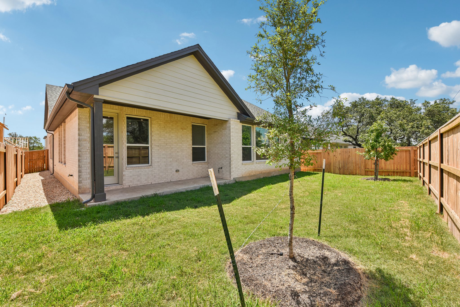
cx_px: 230
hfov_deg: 104.3
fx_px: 179
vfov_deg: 81.2
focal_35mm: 14
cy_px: 154
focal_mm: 14
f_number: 8
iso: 100
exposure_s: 1/320
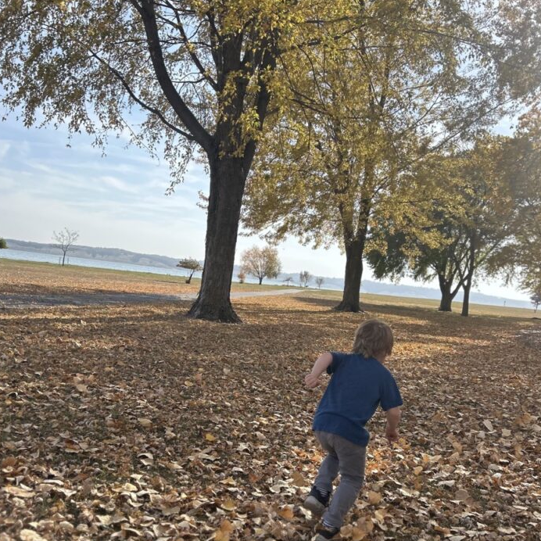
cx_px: 290
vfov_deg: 48.2
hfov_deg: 48.4
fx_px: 601
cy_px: 324
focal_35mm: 34
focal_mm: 5.7
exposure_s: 1/3704
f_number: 1.5
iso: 50
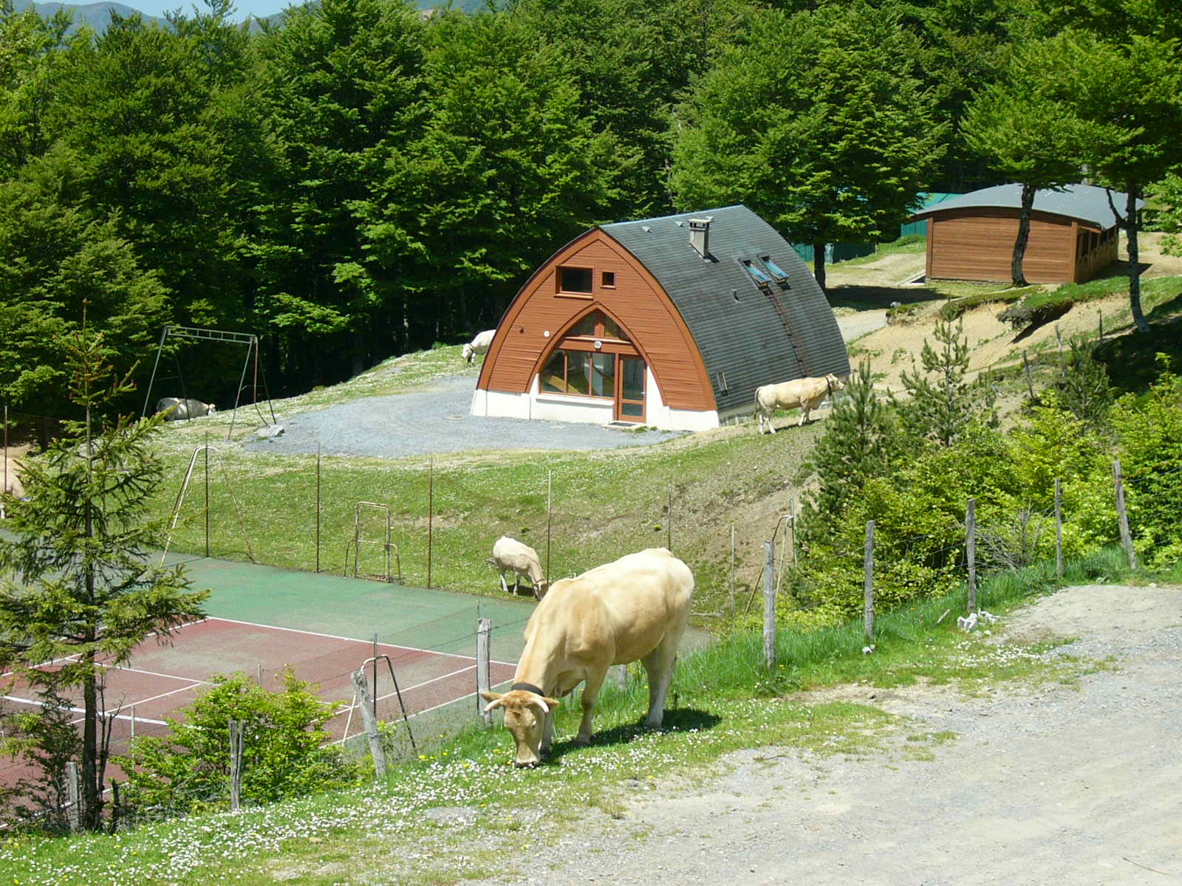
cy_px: 443
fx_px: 3039
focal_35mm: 89
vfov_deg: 16.6
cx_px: 591
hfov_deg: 22.0
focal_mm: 14.7
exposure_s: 1/500
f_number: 4.6
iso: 100
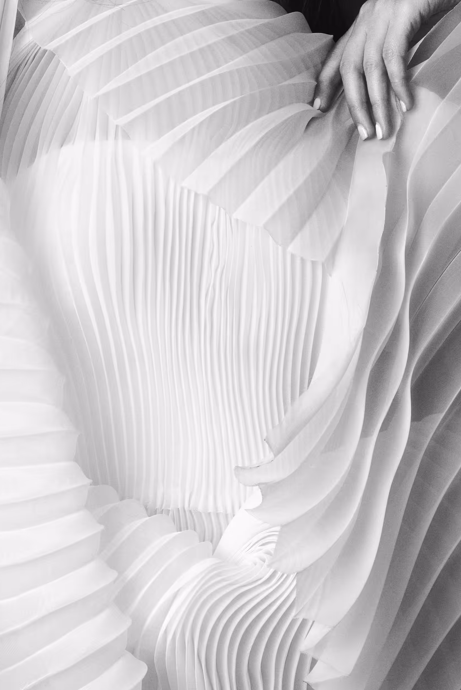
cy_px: 229
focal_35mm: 121
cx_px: 257
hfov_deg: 11.3
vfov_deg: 16.9
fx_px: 2321
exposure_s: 1/125
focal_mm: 50
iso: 400
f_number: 10
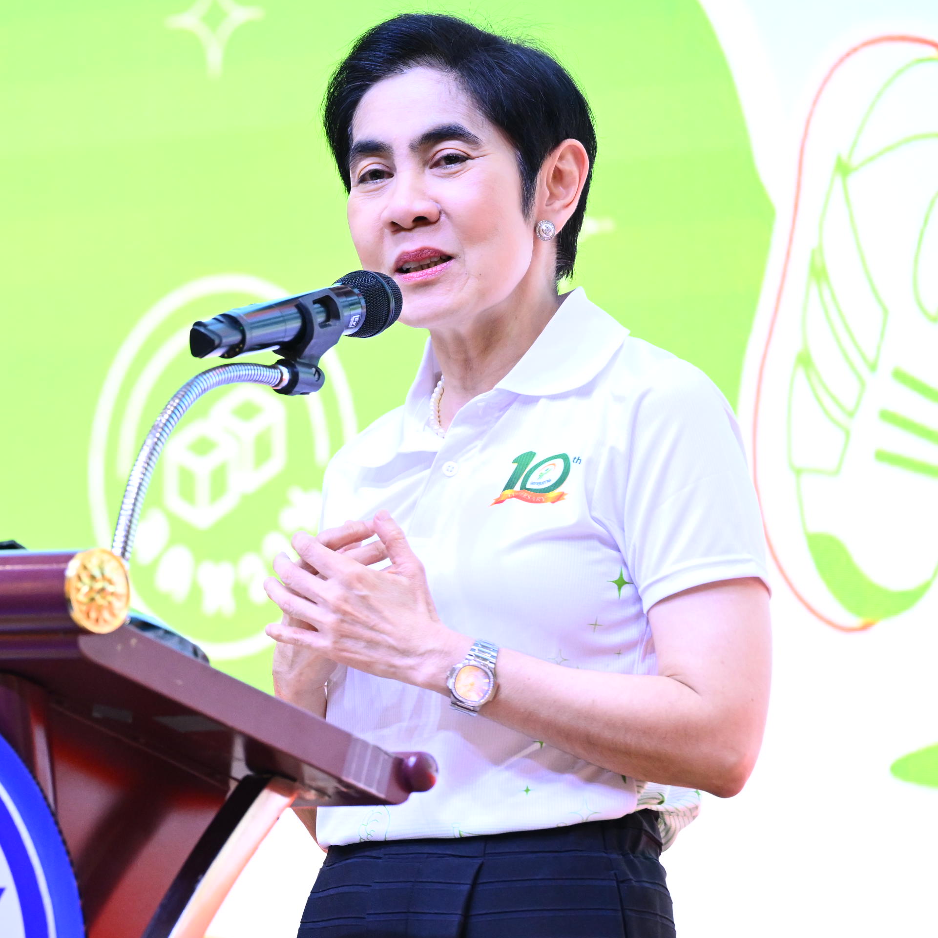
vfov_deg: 5.0
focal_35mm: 347
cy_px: 596
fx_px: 10638
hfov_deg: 5.0
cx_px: 148
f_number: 3.2
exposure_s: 1/250
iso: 2500
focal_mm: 190
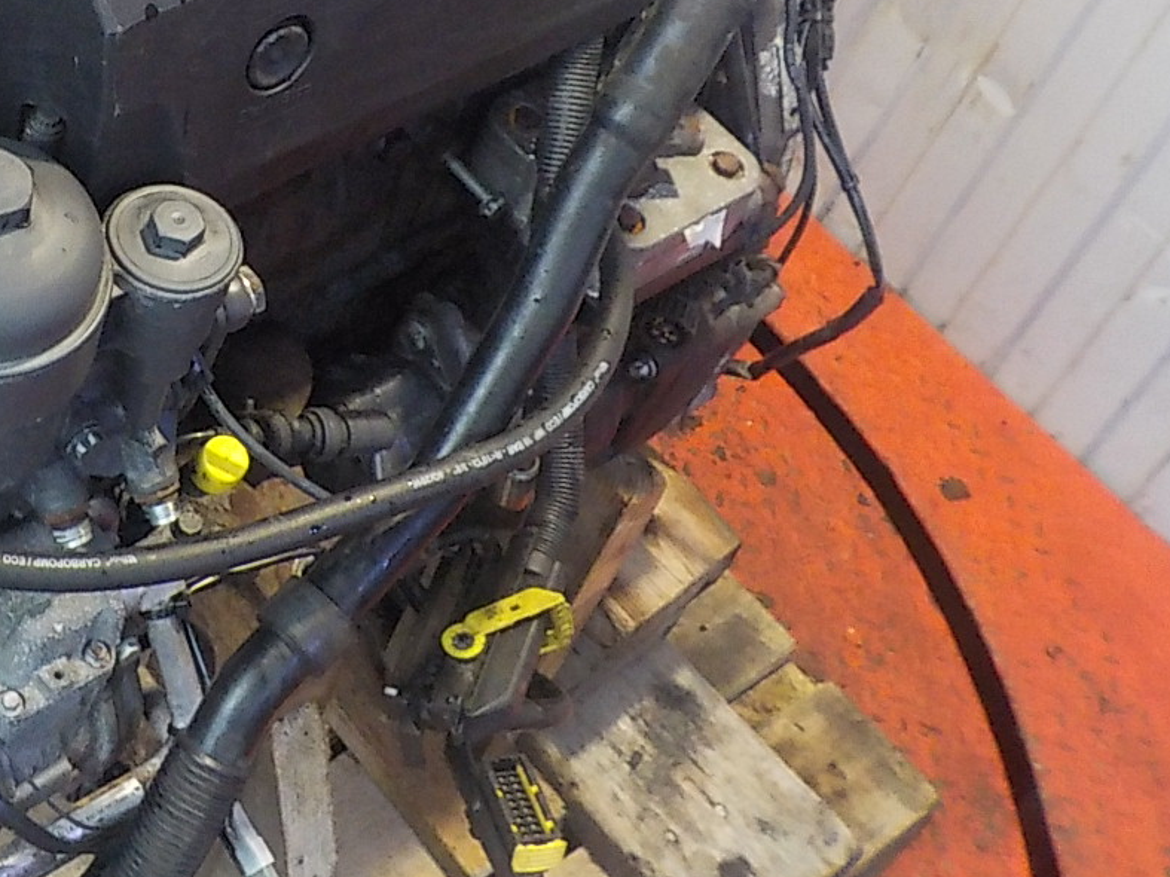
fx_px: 2061
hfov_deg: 29.7
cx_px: 15
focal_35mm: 61
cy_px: 1
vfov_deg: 23.1
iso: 400
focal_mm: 4.1
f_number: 3.3
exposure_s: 1/20
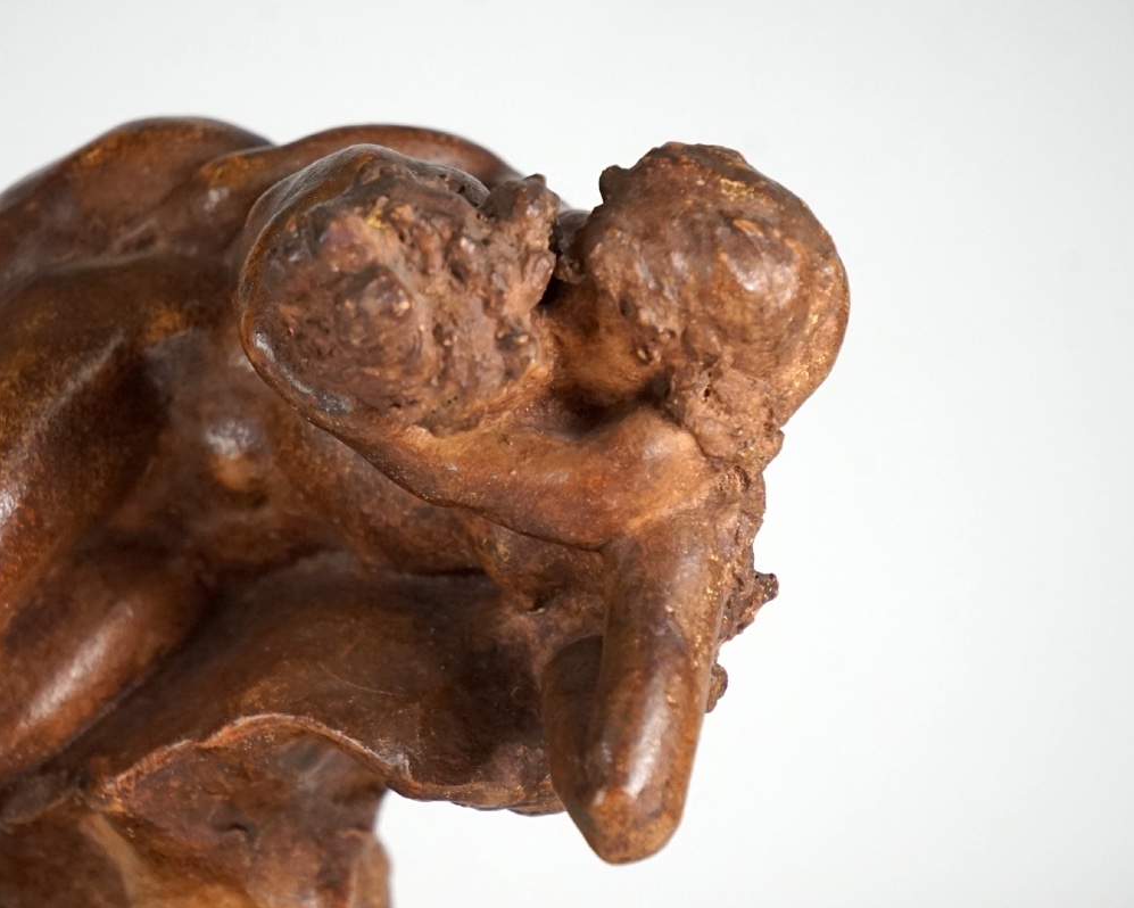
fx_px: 11950
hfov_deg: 5.4
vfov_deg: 4.3
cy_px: 455
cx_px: 463
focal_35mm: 356
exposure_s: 1/320
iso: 2000
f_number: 6.3
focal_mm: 210
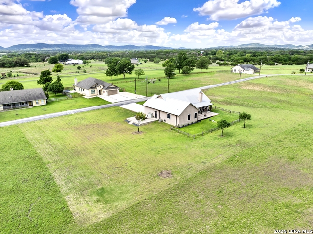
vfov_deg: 56.8
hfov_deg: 71.6
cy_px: 117
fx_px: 217
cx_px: 156
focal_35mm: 24
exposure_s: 1/3200
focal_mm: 12.29
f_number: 2.8
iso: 160
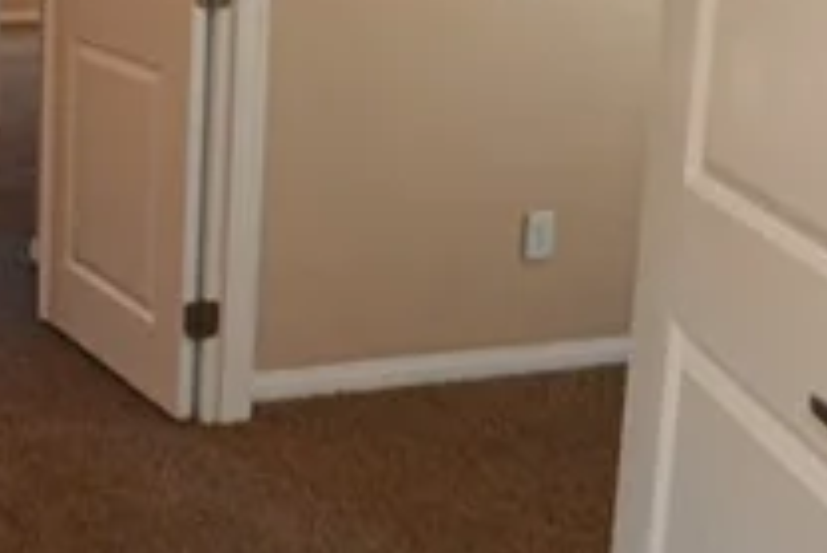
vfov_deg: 19.5
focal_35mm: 69
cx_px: 32
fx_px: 1586
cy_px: 74
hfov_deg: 27.8
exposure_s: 1/60
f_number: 4
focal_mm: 14
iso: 720
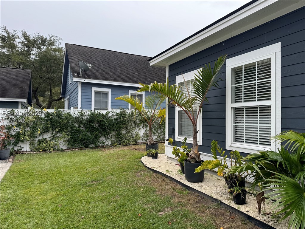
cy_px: 114
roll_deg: -0.7
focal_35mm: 24
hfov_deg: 71.6
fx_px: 211
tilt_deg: +0.2
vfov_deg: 56.8
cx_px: 152
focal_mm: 6.76
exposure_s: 1/765
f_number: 1.78
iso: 80
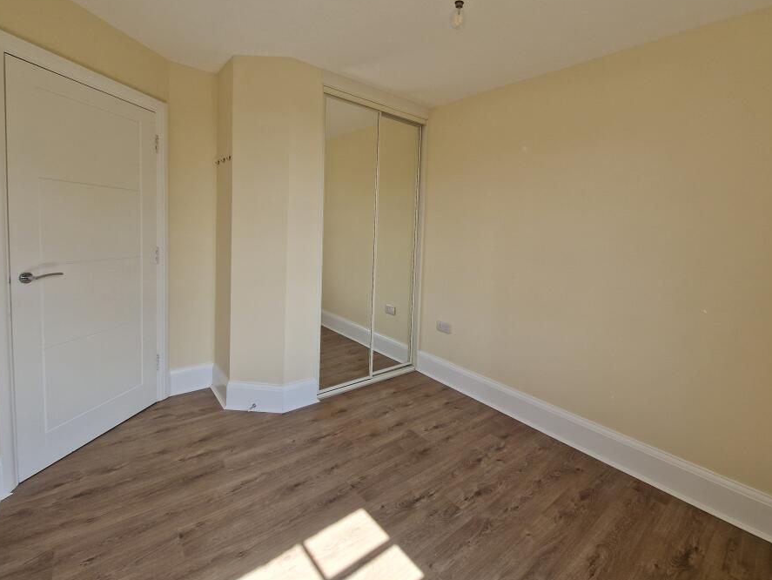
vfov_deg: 81.4
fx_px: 335
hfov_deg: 97.6
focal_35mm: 15
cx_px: 435
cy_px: 252
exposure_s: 1/294
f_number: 2.2
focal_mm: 2.2
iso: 50
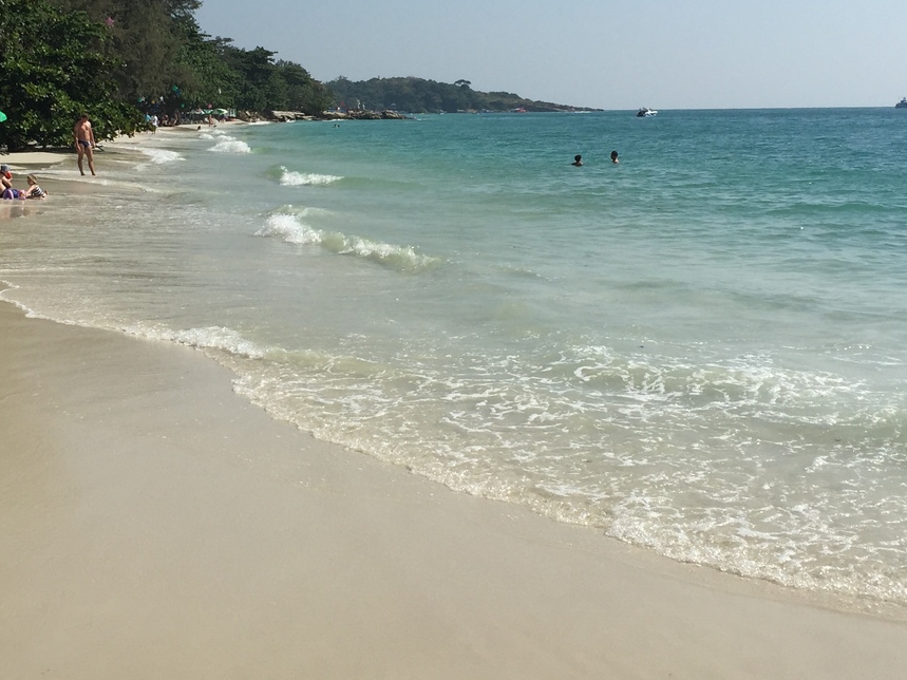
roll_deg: -0.1
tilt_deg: -2.7
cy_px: 188
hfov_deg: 35.4
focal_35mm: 54
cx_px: 353
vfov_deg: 26.7
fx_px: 1415
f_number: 2.2
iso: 32
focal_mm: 4.15
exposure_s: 1/4405
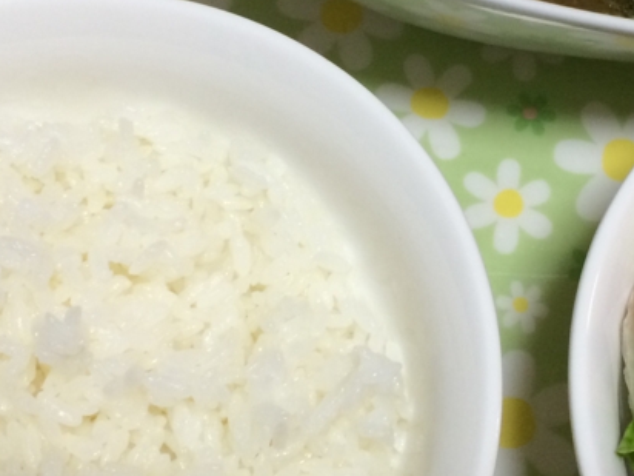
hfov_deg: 26.8
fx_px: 1319
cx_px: 454
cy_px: 149
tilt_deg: -62.5
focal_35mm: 72
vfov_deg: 20.4
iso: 160
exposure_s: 1/30
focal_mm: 4.15
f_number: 2.2
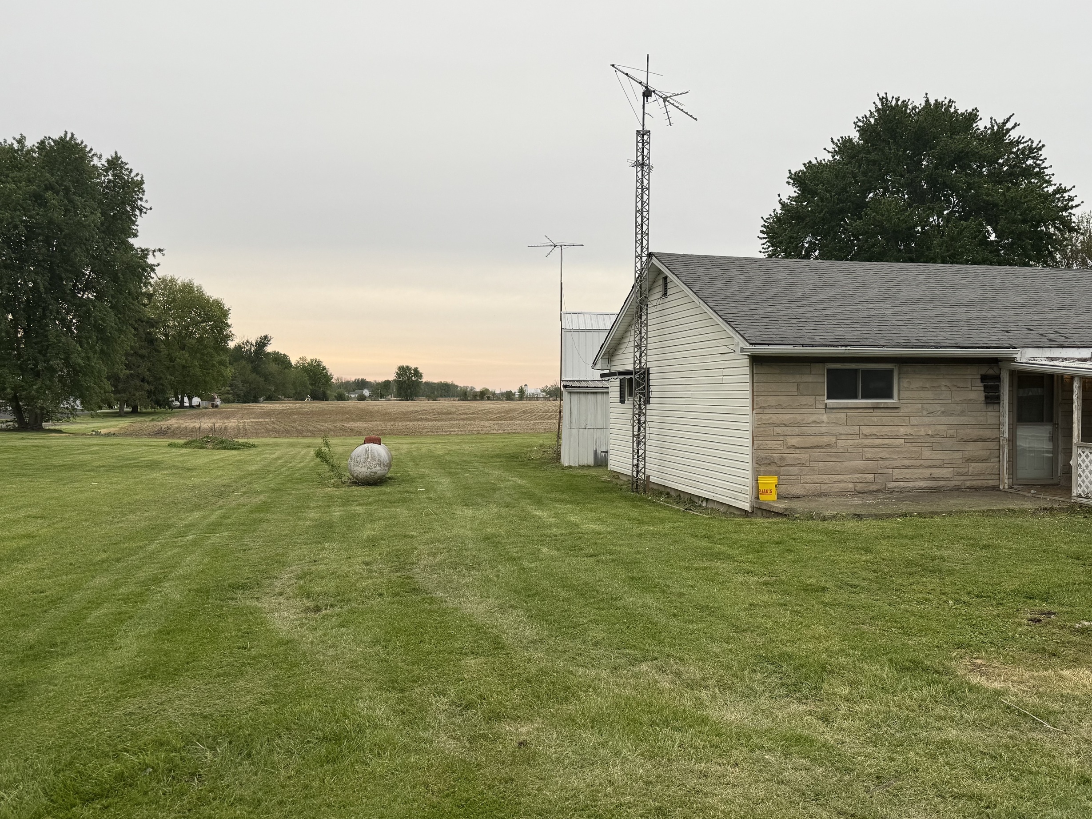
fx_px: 946
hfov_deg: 59.6
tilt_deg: +0.4
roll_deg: +0.2
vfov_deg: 46.8
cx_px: 643
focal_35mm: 30
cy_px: 399
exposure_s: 1/336
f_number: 1.78
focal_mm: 6.76
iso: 80
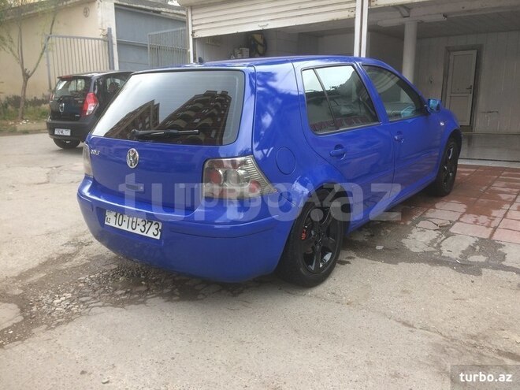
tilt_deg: -11.7
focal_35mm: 29
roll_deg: -1.2
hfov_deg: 61.7
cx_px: 260
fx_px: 436
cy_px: 195
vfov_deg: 48.2
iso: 32
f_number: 2.2
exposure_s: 1/100
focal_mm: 4.15
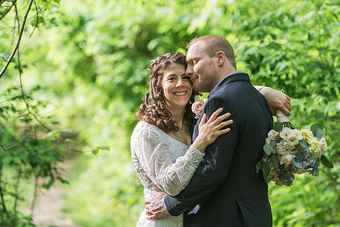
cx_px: 202
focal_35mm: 176
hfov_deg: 11.7
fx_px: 1662
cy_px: 85
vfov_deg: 7.8
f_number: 2.8
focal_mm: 125
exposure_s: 1/250
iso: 640
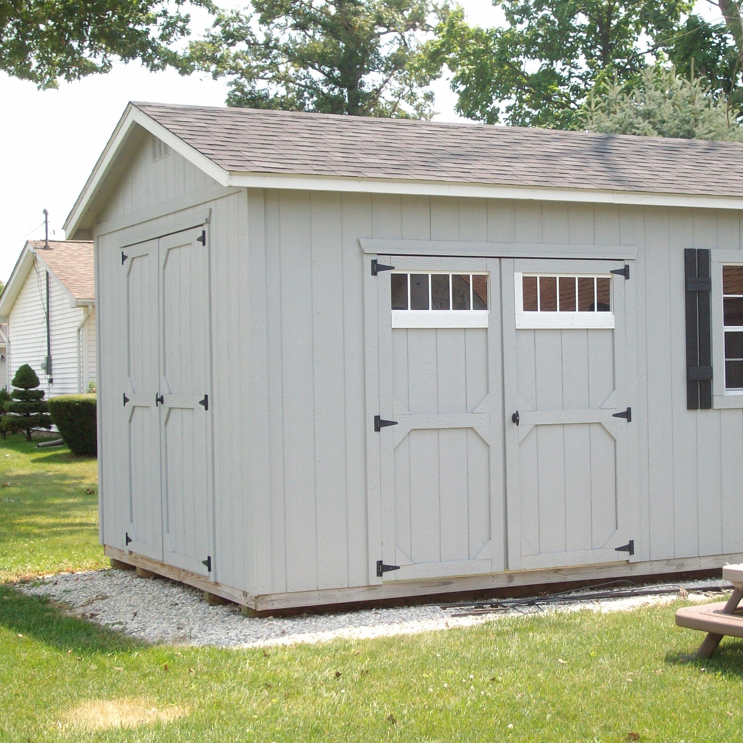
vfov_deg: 26.9
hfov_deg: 26.8
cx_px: 477
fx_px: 1554
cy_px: 372
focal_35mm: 64
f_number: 3.4
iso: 80
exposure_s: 1/257
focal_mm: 9.11
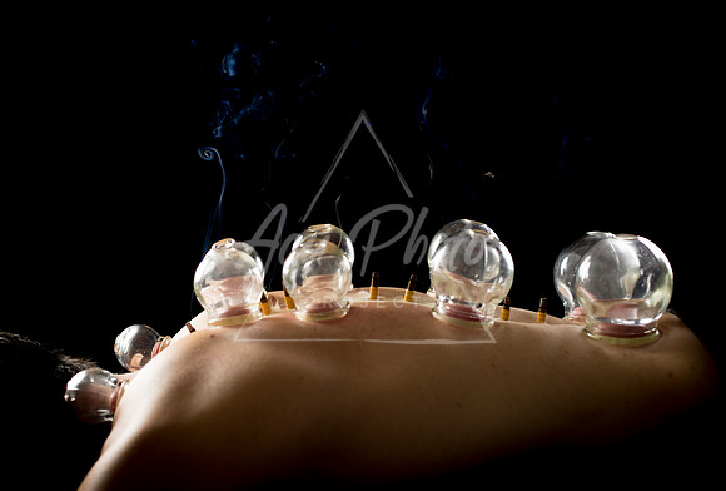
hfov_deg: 36.9
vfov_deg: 25.4
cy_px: 233
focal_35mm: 54
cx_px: 338
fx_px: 1088
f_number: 3.2
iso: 800
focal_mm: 50
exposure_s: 1/200
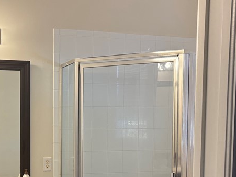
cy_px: 142
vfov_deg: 24.4
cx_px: 52
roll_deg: +0.2
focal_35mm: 59
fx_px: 402
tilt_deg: -3.6
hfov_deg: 32.0
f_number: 1.6
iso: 125
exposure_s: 1/120
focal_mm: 5.96
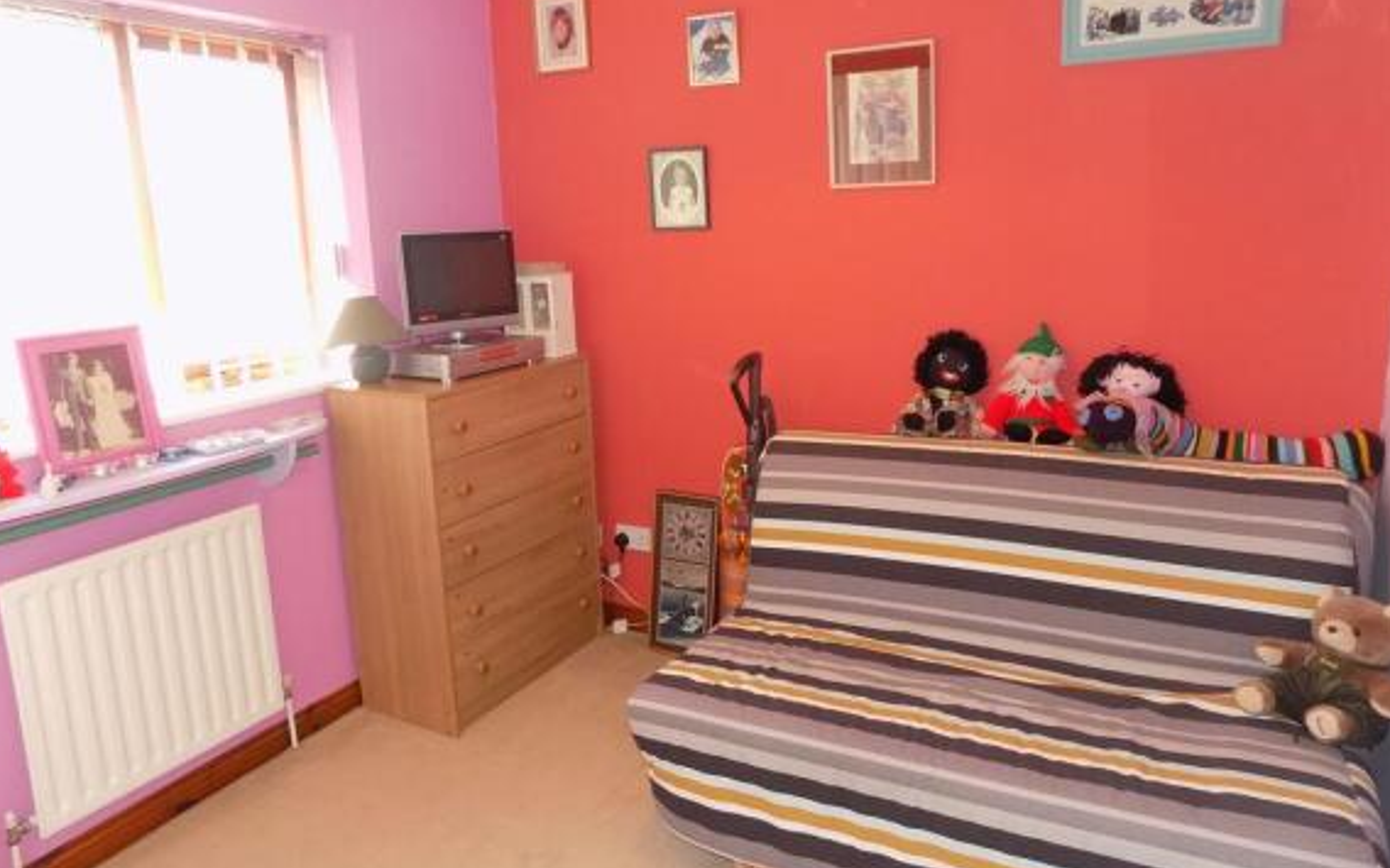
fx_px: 947
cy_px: 405
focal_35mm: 25
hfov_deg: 72.5
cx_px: 684
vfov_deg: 49.2
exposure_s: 1/30
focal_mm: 4
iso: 360
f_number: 3.1
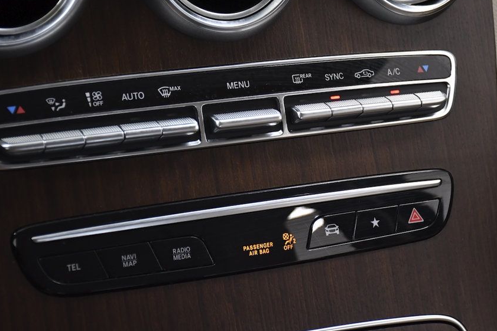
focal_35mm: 95
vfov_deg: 14.4
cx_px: 254
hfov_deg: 21.5
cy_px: 136
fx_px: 1312
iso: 1250
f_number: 4.8
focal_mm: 52
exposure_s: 1/320
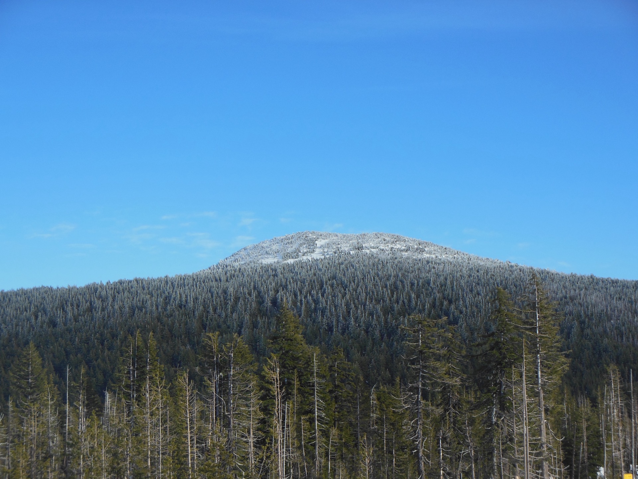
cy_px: 240
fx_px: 1603
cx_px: 319
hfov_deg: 22.5
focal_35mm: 87
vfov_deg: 17.0
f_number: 4.6
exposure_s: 1/640
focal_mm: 15.5
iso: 125
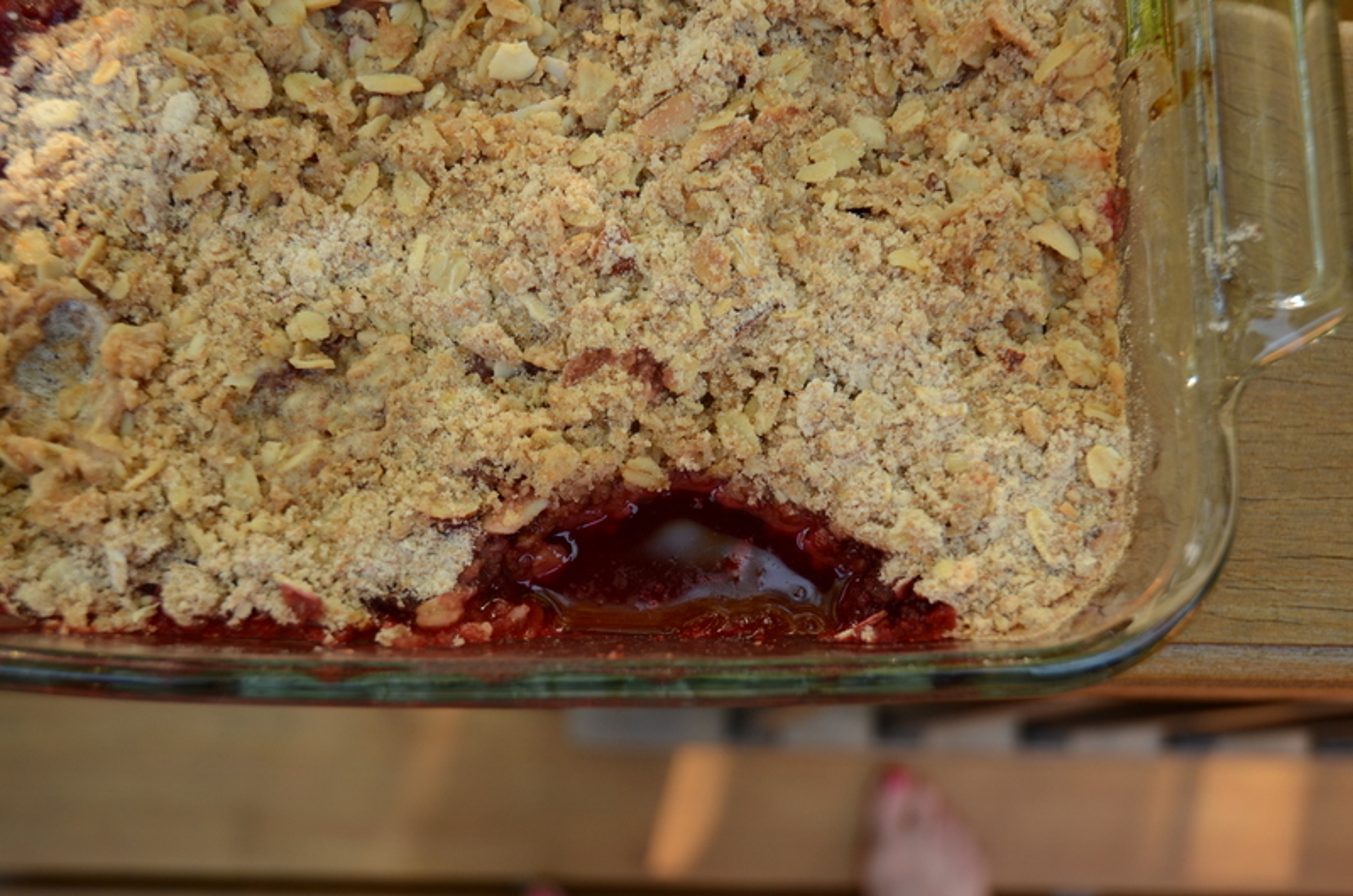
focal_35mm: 46
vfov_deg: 28.8
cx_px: 676
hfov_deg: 42.4
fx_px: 1744
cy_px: 448
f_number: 4.5
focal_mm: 31
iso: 200
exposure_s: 1/60
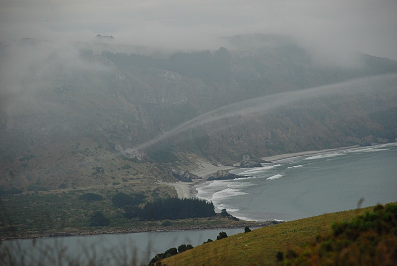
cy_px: 133
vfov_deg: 6.8
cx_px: 198
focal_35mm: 202
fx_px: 2236
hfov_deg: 10.1
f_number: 6.3
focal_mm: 135
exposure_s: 1/1000
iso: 400
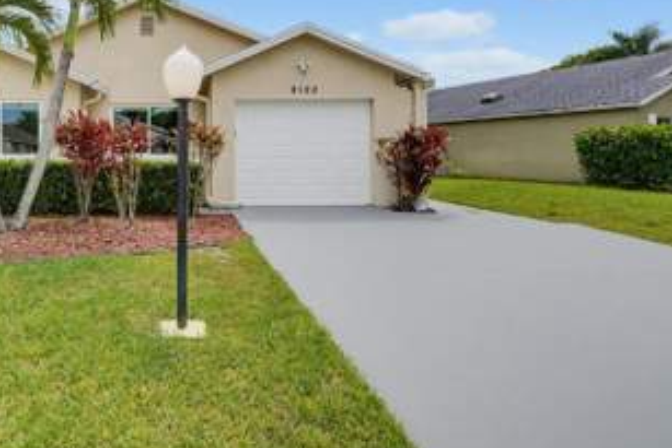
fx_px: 467
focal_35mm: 25
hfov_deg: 67.0
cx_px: 169
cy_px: 158
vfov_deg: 50.6
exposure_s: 1/800
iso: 800
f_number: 8
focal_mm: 16
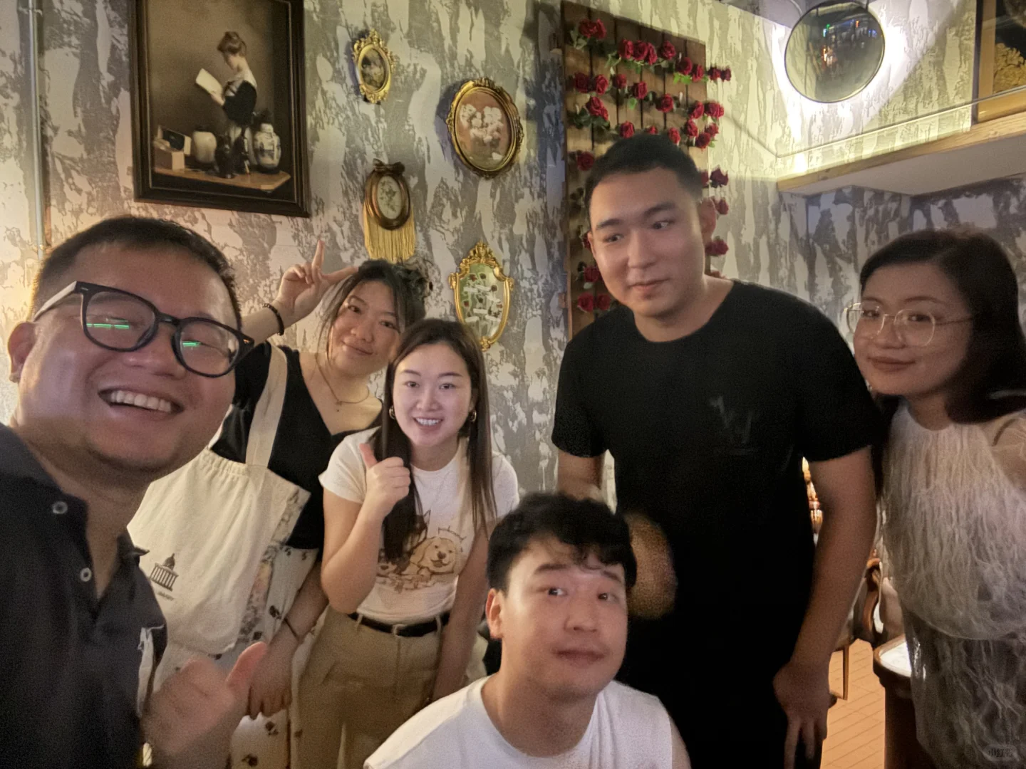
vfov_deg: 58.9
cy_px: 384
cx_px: 513
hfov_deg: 73.9
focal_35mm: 23
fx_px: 682
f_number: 1.9
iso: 2000
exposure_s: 1/14
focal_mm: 2.69
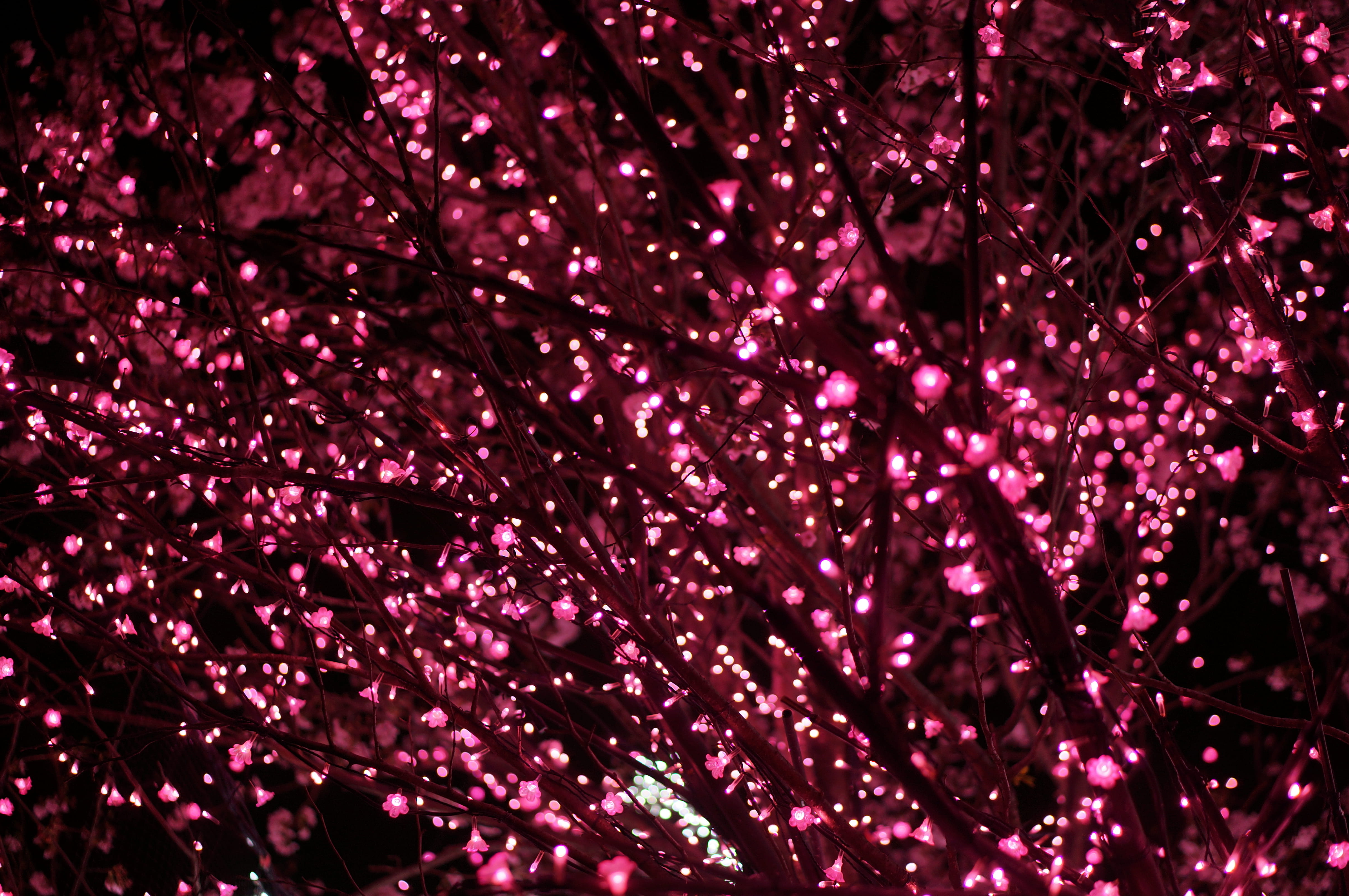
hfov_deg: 26.7
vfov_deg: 17.9
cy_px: 446
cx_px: 682
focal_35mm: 76
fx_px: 2845
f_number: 1.8
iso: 100
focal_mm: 50
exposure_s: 1/100
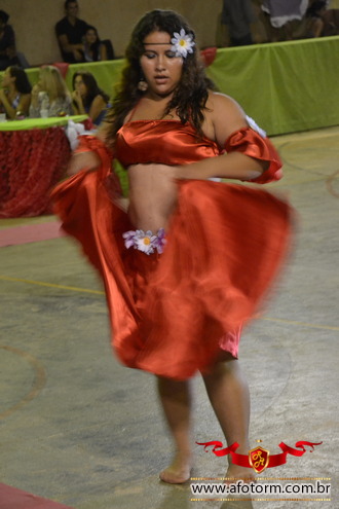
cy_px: 254
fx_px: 1695
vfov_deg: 17.1
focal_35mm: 120
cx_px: 170
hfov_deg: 11.4
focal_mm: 80
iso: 3200
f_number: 5.6
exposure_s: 1/25
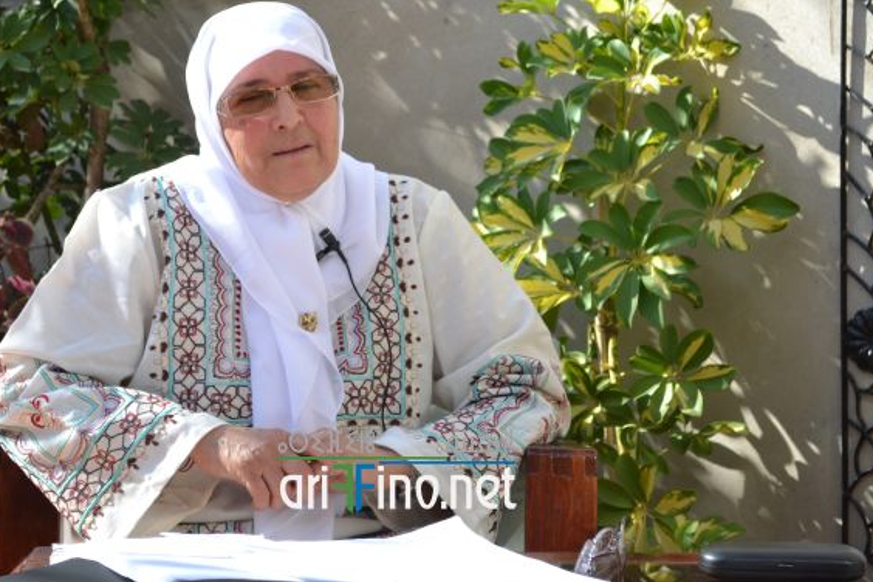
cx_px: 399
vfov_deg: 14.6
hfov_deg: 21.8
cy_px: 254
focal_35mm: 94
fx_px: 2269
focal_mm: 55
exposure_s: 1/160
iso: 100
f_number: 6.3
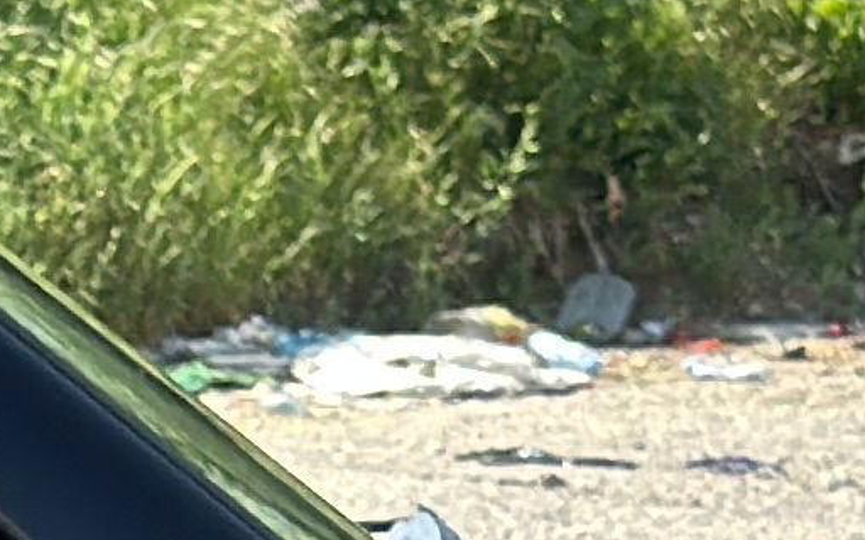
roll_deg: -2.1
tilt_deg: -11.3
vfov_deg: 3.2
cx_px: -1404
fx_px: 9453
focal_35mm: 401
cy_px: 1537
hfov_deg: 5.0
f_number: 1.78
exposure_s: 1/830
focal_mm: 6.86
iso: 80
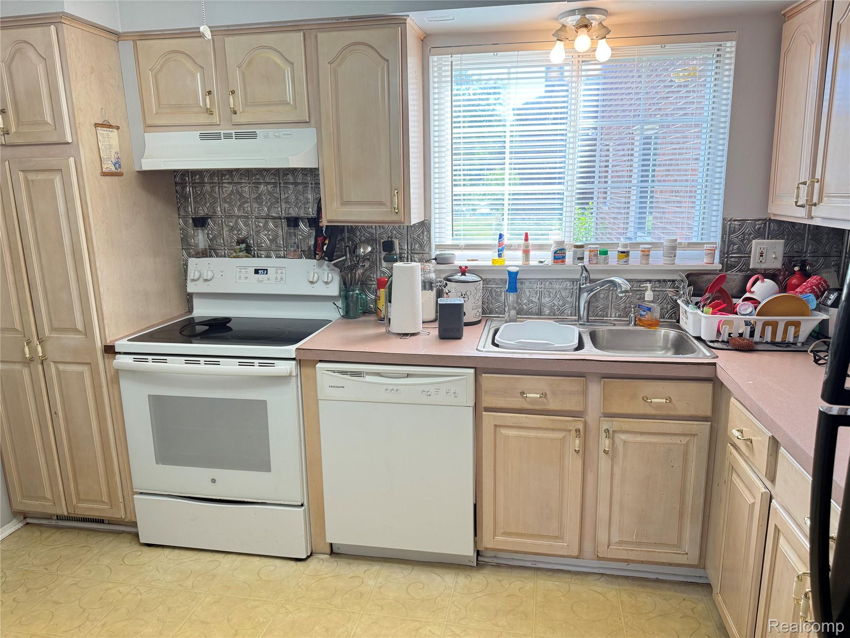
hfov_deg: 71.6
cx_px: 425
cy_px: 319
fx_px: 589
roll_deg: +1.5
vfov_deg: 56.8
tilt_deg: -12.4
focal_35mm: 24
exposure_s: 1/126
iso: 200
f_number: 1.78
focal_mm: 6.76
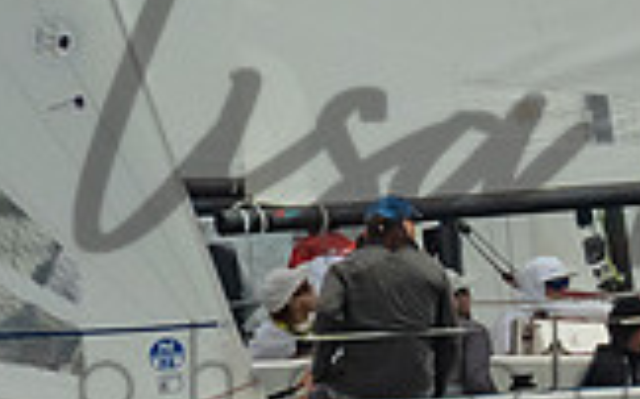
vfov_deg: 1.1
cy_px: 23
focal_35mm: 1146
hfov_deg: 1.8
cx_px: 2000
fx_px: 19975
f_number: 9
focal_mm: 155
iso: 800
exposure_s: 1/3200
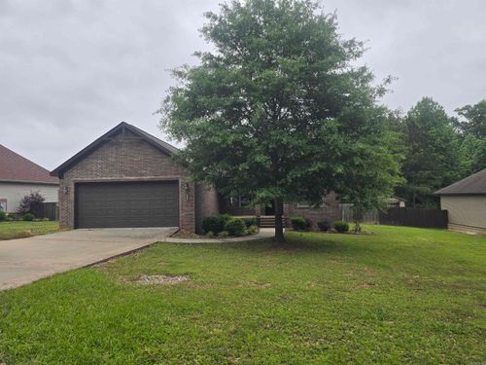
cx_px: 243
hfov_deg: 73.9
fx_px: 323
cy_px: 182
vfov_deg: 58.9
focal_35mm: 23
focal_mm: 6.3
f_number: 1.7
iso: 32
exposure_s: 1/180
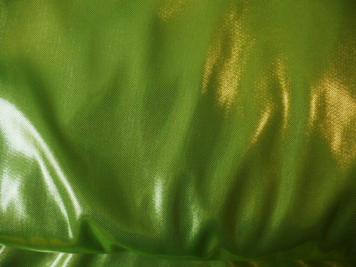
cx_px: 178
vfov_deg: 38.7
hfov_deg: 50.1
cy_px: 134
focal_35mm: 37
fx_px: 381
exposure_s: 1/50
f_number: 2.8
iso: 100
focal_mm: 6.1
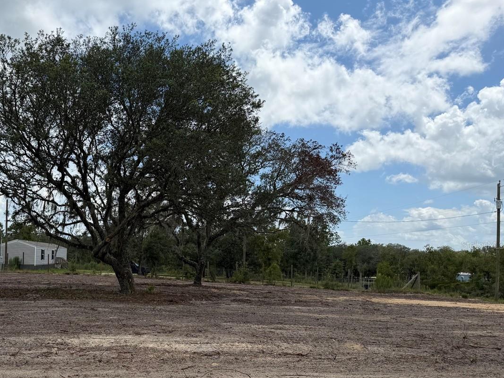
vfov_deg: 39.3
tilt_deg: +0.4
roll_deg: -1.3
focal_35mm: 36
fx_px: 524
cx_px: 128
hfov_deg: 49.4
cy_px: 245
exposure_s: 1/6711
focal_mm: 6.76
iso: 80
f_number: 1.78
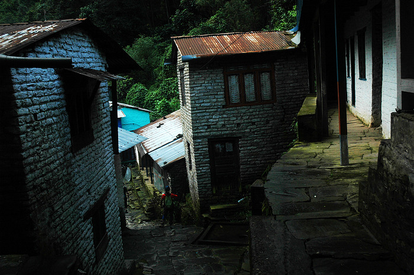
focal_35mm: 40
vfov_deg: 32.9
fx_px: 465
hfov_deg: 48.0
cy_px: 138
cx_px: 207
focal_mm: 27
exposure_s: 1/80
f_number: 7.1
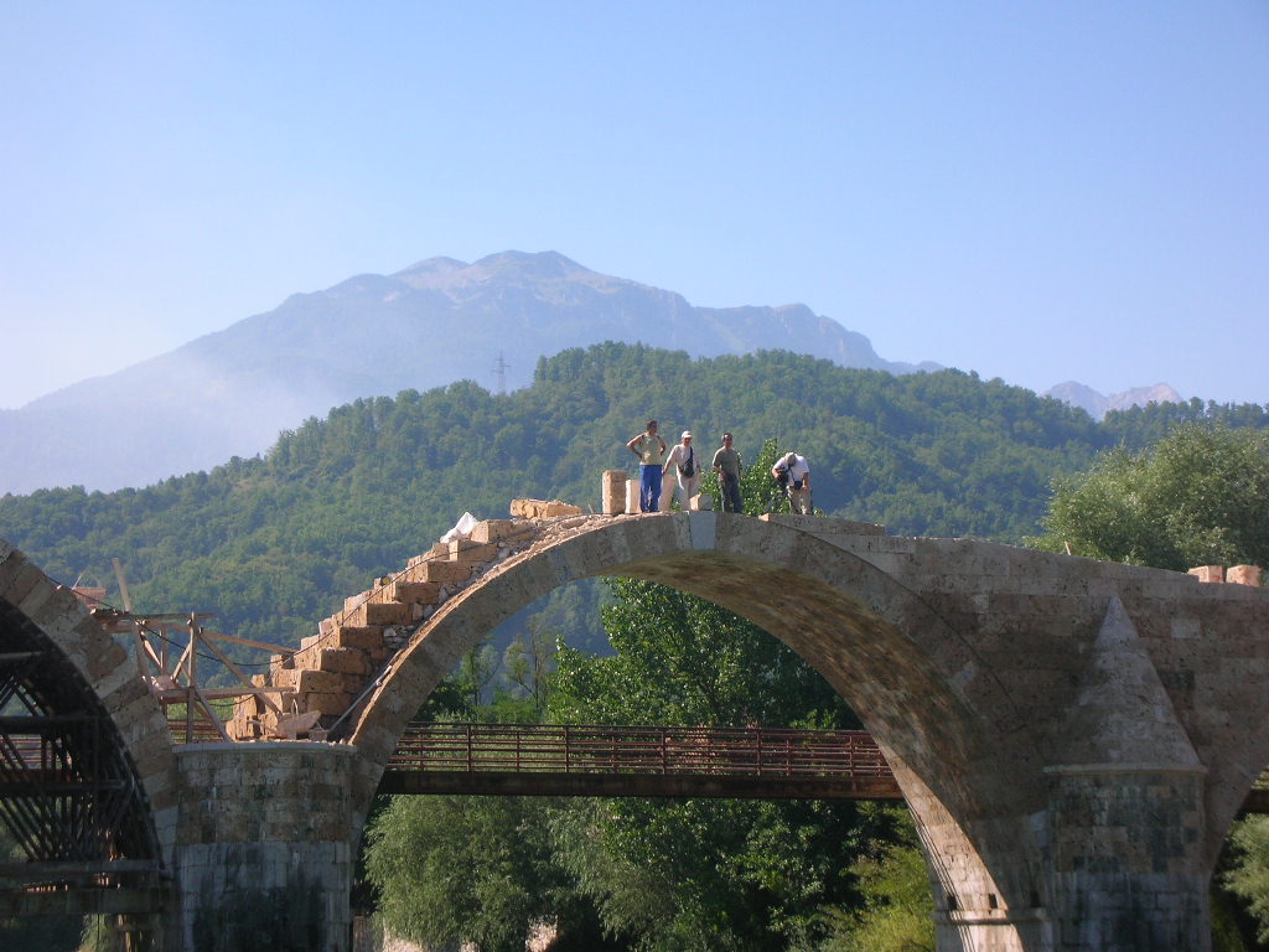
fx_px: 3849
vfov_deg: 14.1
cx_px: 634
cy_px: 476
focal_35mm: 105
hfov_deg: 18.7
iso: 50
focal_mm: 17.4
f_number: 5.4
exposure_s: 1/210
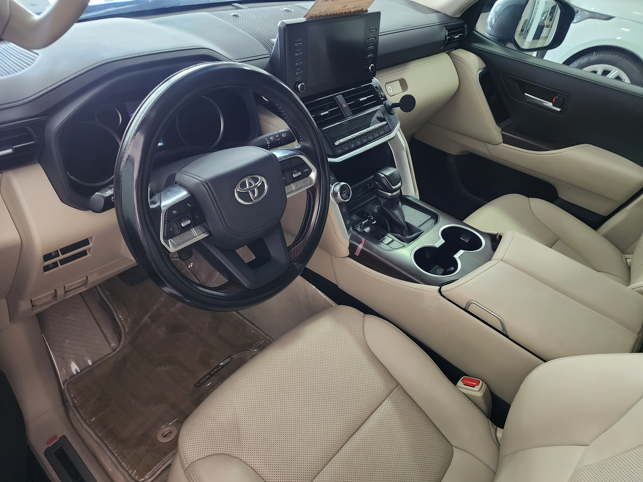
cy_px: 241
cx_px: 322
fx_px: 427
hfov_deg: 73.9
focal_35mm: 23
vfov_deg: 58.9
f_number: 1.8
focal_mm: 6.4
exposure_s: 1/24
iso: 640
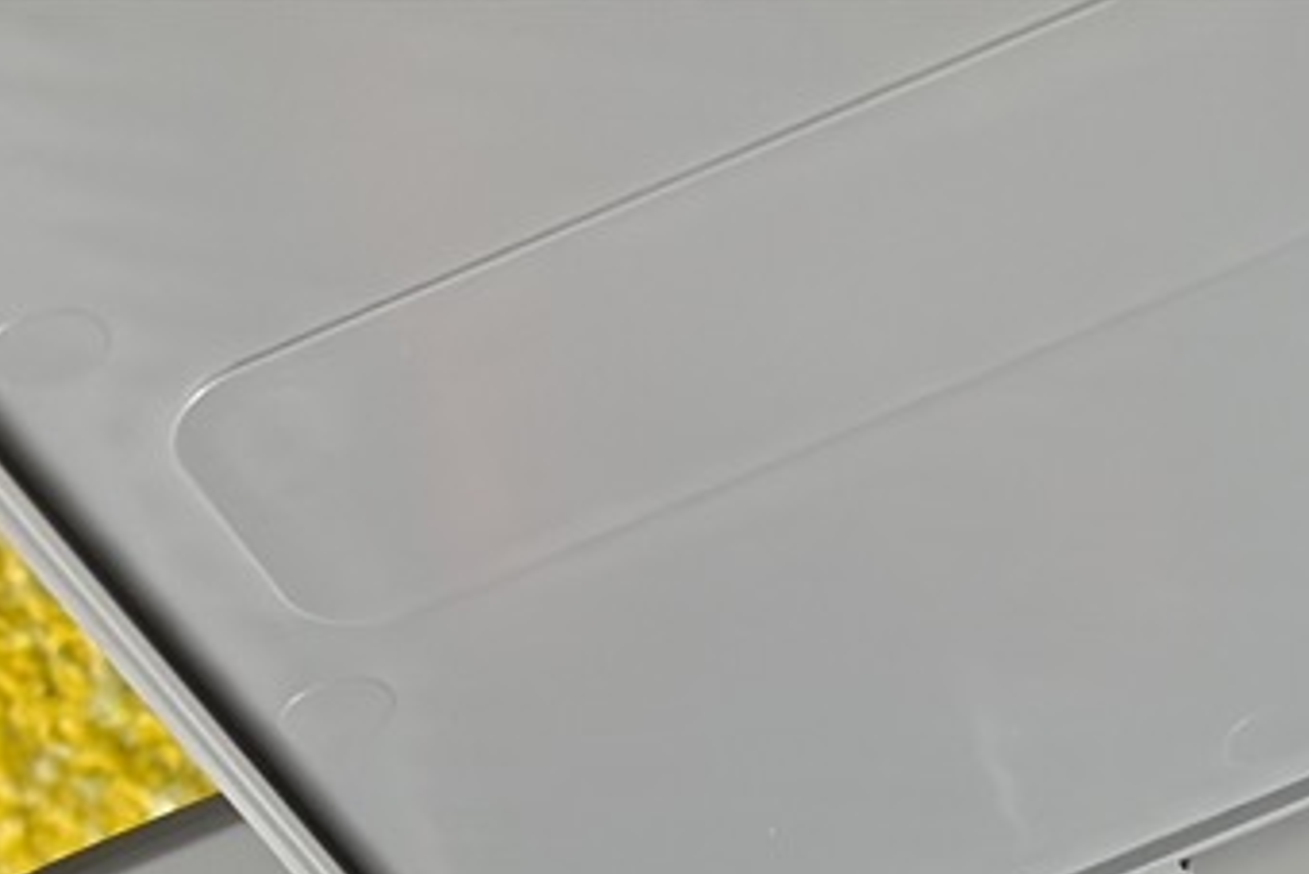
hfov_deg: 10.3
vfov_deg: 7.0
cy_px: 1729
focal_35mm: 191
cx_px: 2060
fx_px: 6948
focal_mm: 5.96
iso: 100
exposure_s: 1/60
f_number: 1.6
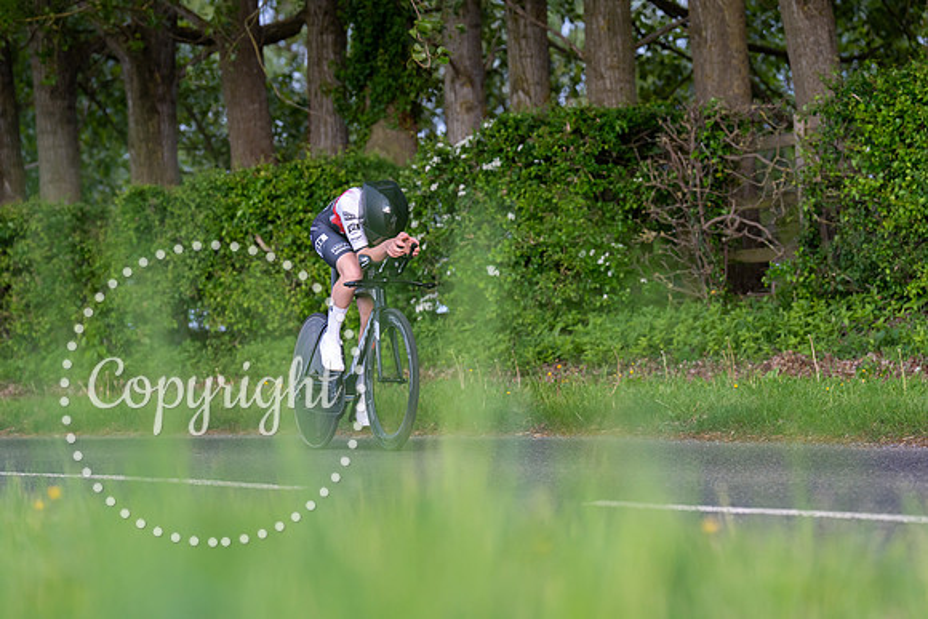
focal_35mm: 180
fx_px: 4645
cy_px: 259
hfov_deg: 11.4
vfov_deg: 7.6
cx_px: 389
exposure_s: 1/800
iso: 1250
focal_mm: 155
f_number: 4
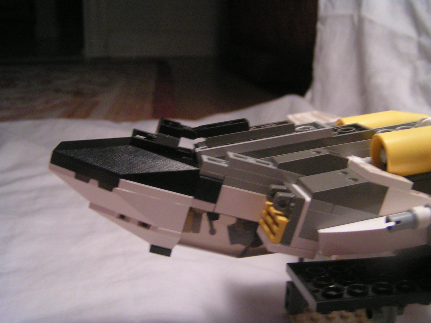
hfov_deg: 49.0
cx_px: 216
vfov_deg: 37.7
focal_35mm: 38
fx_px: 473
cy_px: 162
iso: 125
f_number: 2.8
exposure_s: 1/40
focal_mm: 5.8
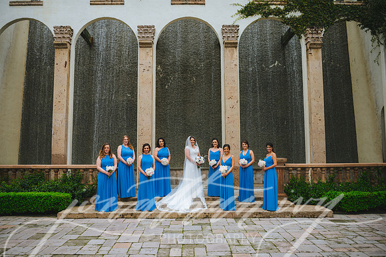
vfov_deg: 45.7
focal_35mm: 28
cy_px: 130
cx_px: 190
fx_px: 304
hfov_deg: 64.7
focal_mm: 28
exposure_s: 1/500
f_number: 2.8
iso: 125
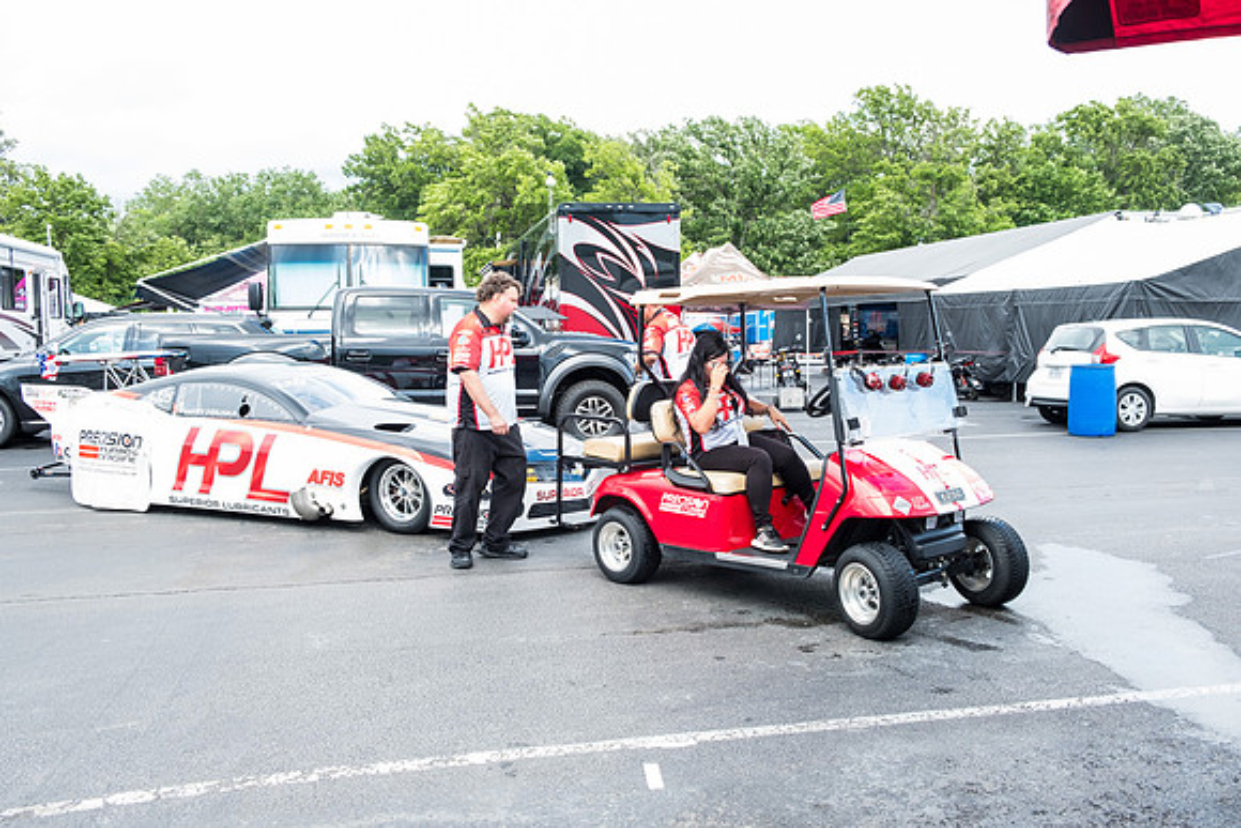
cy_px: 414
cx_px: 620
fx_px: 1000
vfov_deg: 45.0
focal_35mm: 29
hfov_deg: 63.6
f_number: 5
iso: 400
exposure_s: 1/125
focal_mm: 19.6
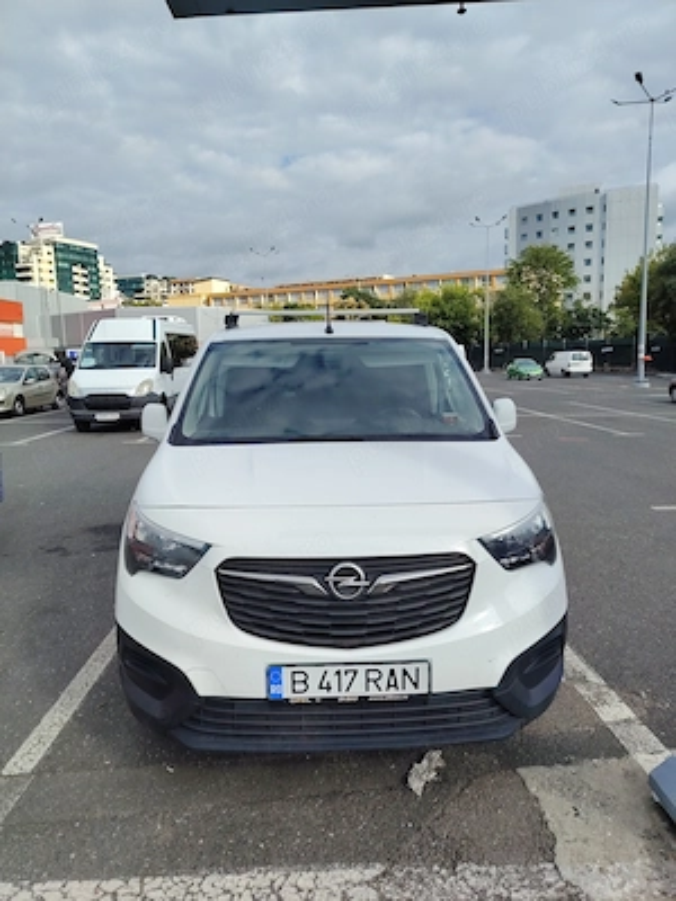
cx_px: 338
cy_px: 450
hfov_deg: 56.8
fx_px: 625
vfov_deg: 71.6
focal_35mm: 24
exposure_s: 1/912
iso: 101
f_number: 1.75
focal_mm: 5.25
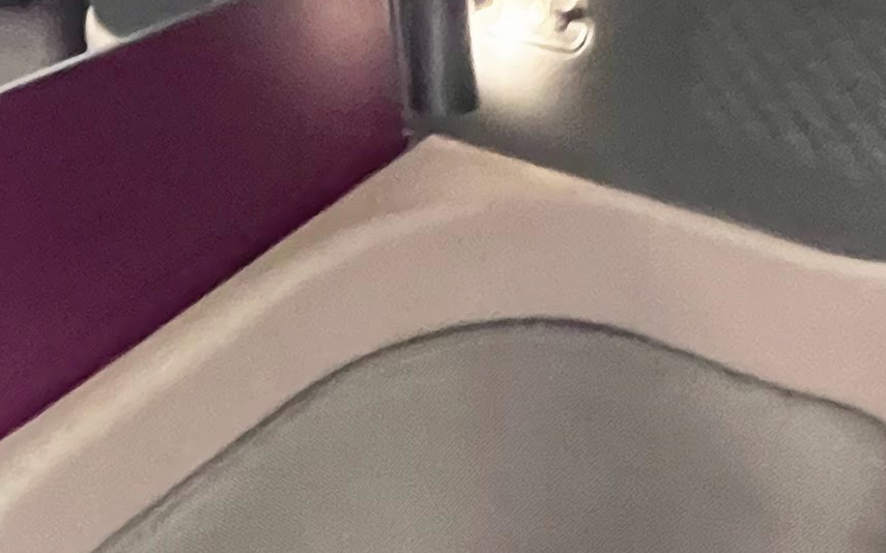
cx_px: 447
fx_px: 1569
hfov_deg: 31.5
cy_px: 740
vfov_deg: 18.5
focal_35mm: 65
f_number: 1.8
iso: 1000
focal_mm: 1.57
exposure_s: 1/43
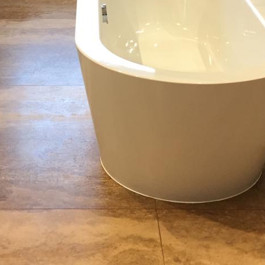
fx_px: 676
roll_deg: +1.5
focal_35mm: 78
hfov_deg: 22.1
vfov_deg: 21.0
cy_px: -30
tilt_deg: -13.6
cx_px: 81
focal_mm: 4.15
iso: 64
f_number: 2.2
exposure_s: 1/33
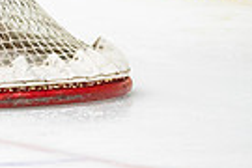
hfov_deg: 3.2
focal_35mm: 632
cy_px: -83
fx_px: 4424
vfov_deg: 2.2
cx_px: -267
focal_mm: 120
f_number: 2.8
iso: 5000
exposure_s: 1/640
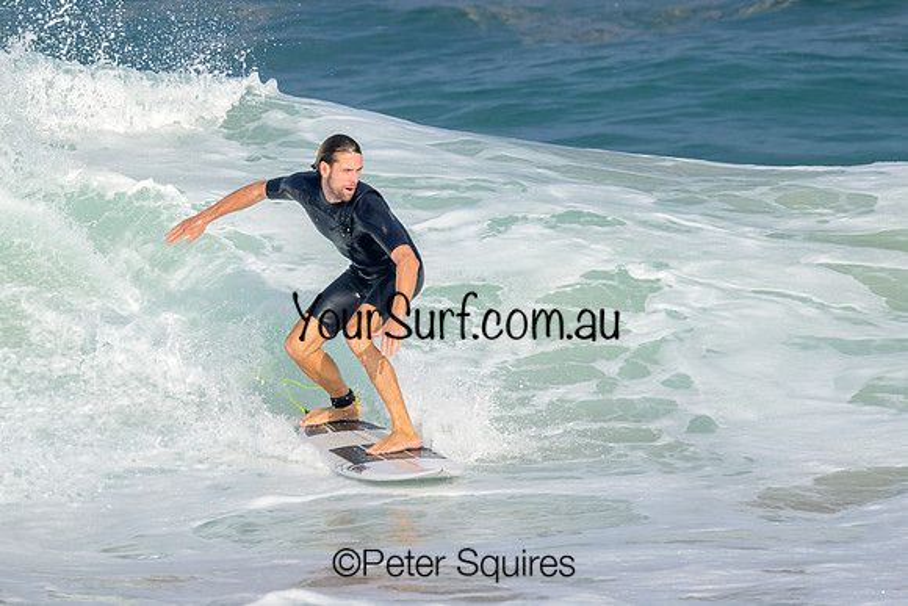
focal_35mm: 740
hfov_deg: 2.8
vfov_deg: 1.9
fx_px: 18675
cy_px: 220
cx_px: 477
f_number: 11
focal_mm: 530
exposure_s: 1/1600
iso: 560
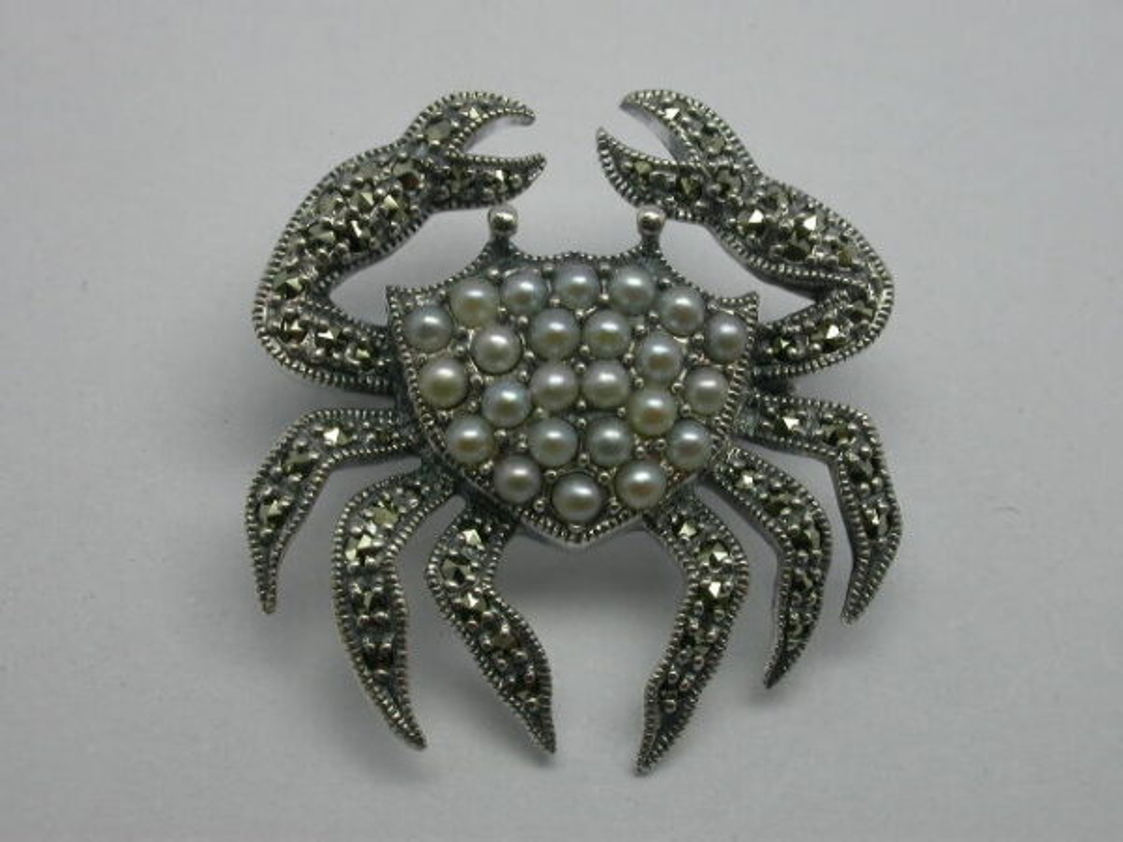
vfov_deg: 17.4
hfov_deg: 23.0
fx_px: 2758
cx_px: 562
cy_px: 421
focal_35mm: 85
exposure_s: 1/23
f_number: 9.3
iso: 100
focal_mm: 17.7
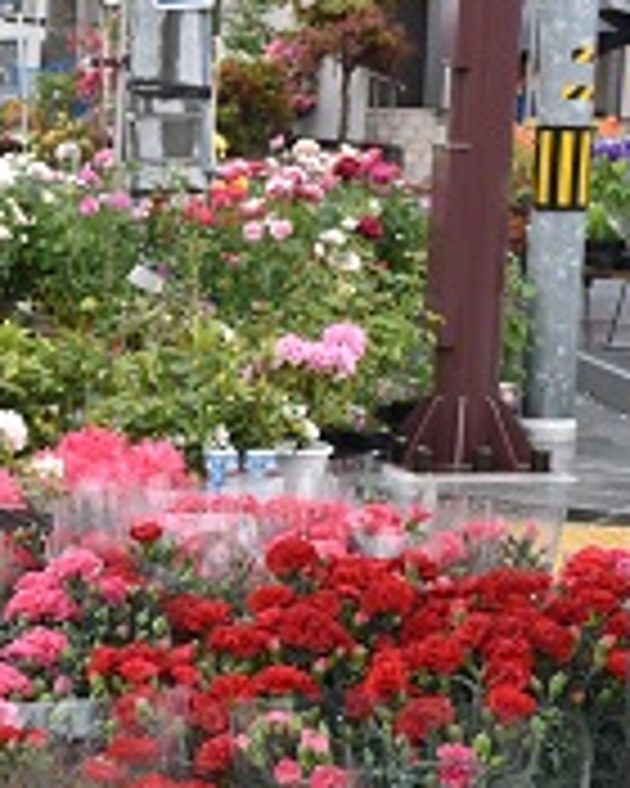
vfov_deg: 16.5
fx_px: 2704
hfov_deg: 12.9
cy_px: 540
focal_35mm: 116
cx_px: -153
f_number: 7.1
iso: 400
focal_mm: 32
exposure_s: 1/200
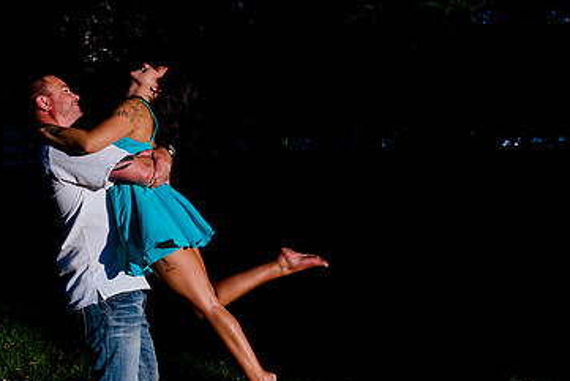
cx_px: 175
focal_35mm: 56
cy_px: 197
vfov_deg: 24.2
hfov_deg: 35.2
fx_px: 887
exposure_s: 1/400
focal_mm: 29
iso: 160
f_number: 5.6
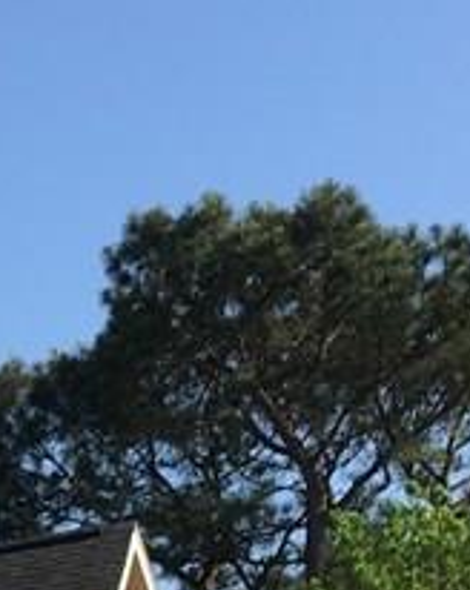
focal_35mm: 141
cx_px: -608
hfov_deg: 9.8
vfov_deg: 13.2
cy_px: 773
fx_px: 2459
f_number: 2.2
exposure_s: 1/927
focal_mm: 4.15
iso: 25
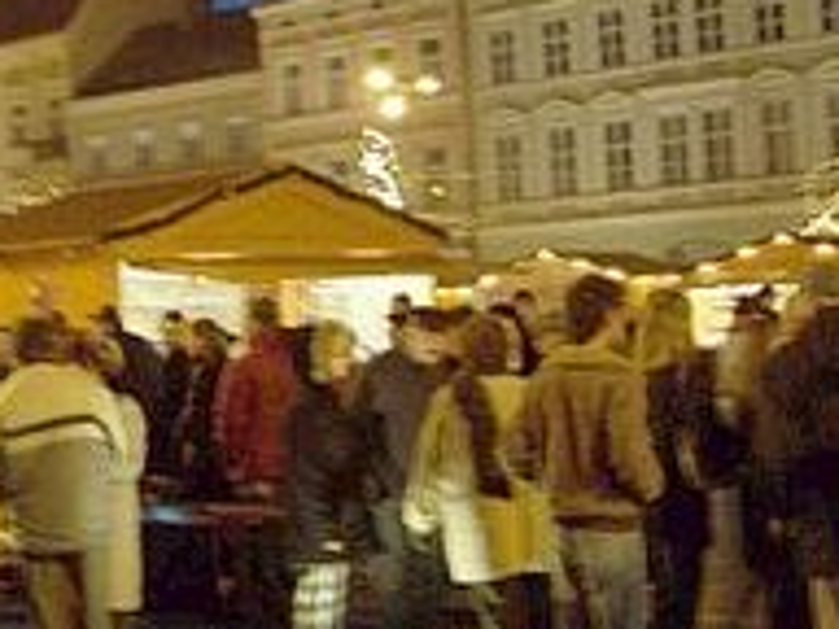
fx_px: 1721
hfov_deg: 26.8
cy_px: 266
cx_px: 157
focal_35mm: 71
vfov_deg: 20.7
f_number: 2.7
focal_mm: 5.6
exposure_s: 1/8
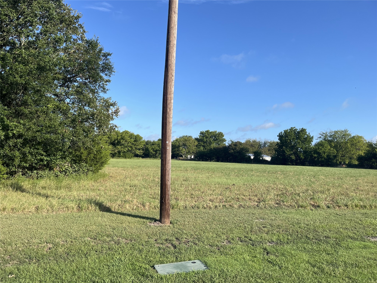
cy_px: 142
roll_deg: -0.7
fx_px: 283
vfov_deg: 53.1
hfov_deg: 67.3
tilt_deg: +8.0
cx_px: 188
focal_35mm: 26
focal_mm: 5.1
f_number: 1.6
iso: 50
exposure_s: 1/2632
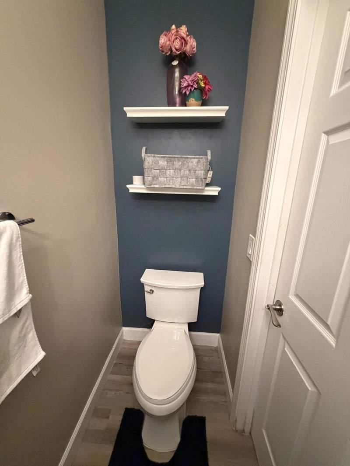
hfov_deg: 85.7
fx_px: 189
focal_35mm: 14
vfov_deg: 102.1
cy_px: 233
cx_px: 175
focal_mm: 2.22
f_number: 2.2
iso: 1000
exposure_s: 1/60
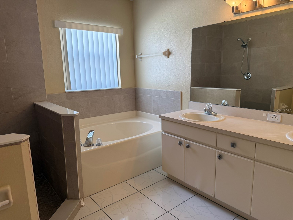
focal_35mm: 24
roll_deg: +1.1
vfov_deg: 56.8
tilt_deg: -9.8
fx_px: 203
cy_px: 110
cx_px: 146
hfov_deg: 71.6
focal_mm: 6.76
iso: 125
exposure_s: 1/135
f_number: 1.78
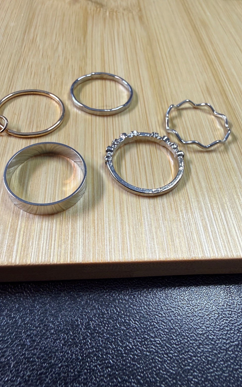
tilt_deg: -50.6
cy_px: 192
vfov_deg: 70.4
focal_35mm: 26
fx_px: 275
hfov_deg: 47.5
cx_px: 129
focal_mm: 2.22
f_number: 2.2
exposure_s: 1/76
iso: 160
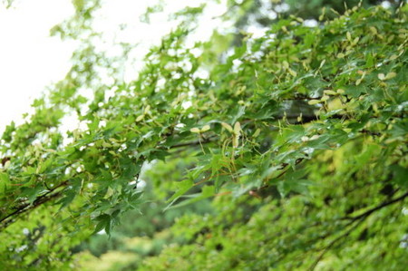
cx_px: 204
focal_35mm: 48
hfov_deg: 41.2
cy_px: 136
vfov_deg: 28.0
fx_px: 543
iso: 200
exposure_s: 1/80
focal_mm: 32
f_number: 4.5
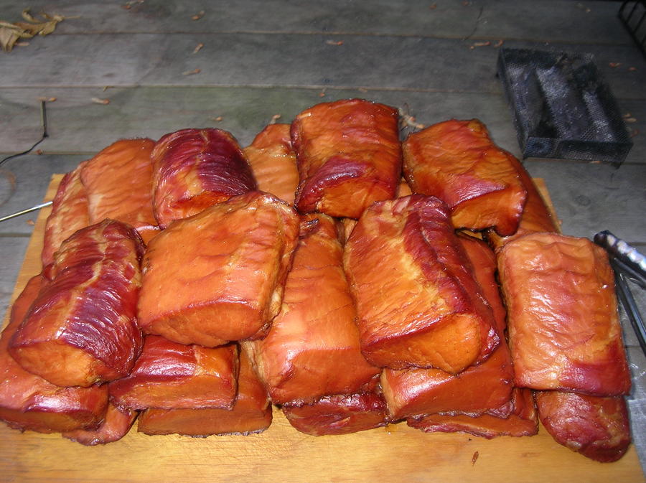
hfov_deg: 51.4
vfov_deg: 39.6
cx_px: 323
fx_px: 671
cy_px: 242
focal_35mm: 36
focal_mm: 6
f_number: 2.7
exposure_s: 1/60.1
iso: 50
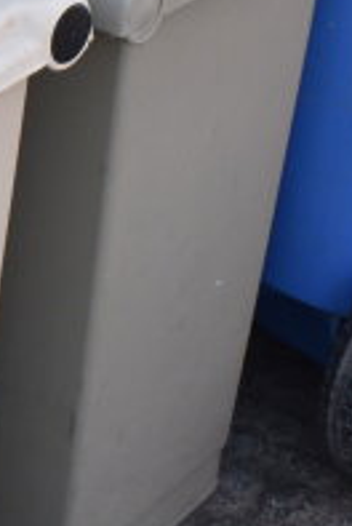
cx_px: -379
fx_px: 2236
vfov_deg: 13.0
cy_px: -124
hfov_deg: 8.5
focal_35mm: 153
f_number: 7.1
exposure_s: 1/200
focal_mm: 22
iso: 200
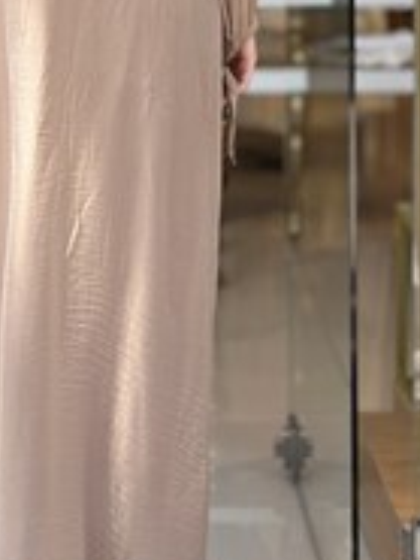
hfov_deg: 10.9
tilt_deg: -1.7
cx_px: 63
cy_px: -12
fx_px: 2181
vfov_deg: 14.4
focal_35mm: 135
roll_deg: -0.6
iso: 80
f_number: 1.78
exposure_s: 1/458
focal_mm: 6.86
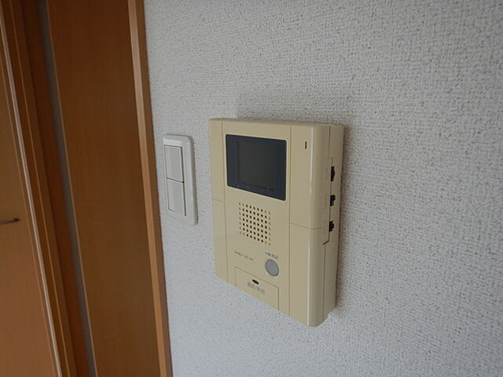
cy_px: 188
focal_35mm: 24
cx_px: 252
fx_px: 349
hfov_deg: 71.6
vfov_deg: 56.8
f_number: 2.8
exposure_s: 1/40
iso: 125
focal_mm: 4.3
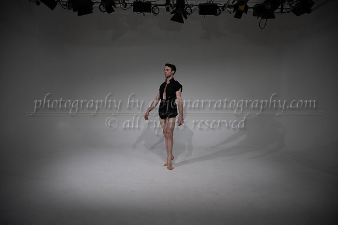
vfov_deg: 53.2
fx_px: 225
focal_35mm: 24
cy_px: 112
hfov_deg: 73.7
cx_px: 169
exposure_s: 1/320
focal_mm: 24
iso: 400
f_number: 4
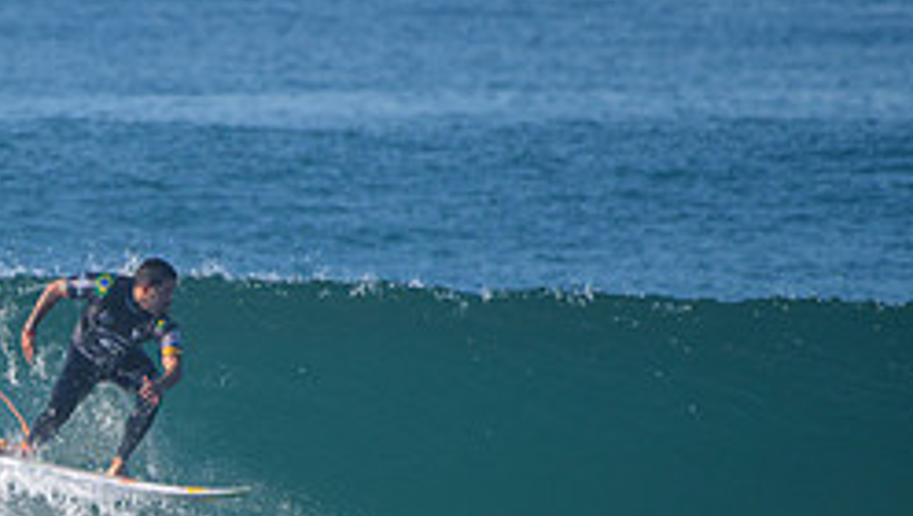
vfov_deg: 1.0
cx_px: 4
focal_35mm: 1223
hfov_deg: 1.8
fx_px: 29633
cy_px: 573
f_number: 5.6
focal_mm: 500
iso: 250
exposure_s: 1/2000
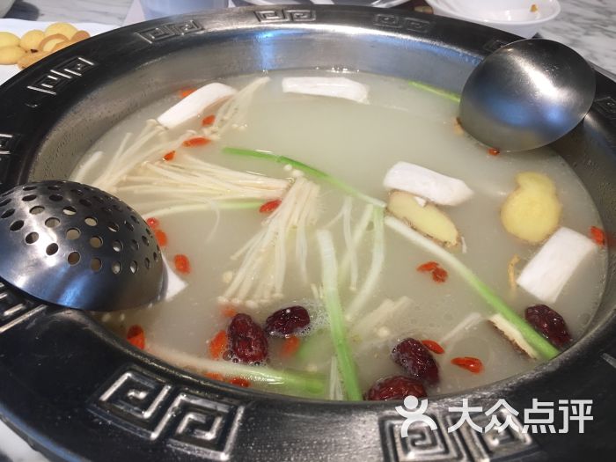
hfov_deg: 61.7
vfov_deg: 48.2
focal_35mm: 29
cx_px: 308
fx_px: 516
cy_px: 231
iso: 50
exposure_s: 1/33
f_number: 2.2
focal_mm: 4.15
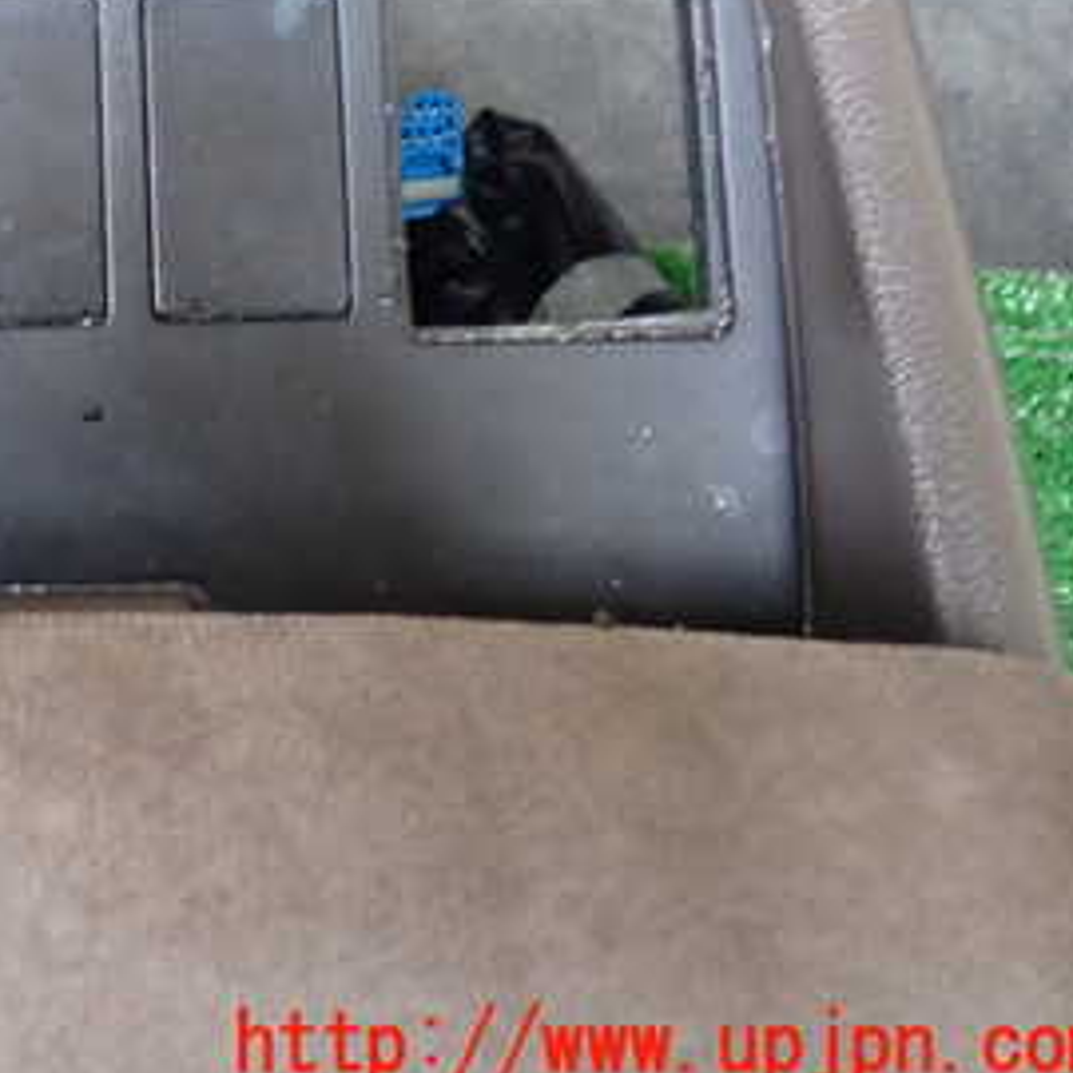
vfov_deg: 28.4
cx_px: -60
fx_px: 2069
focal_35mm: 59
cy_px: 203
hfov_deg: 27.0
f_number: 2.3
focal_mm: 5.4
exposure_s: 1/40
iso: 200
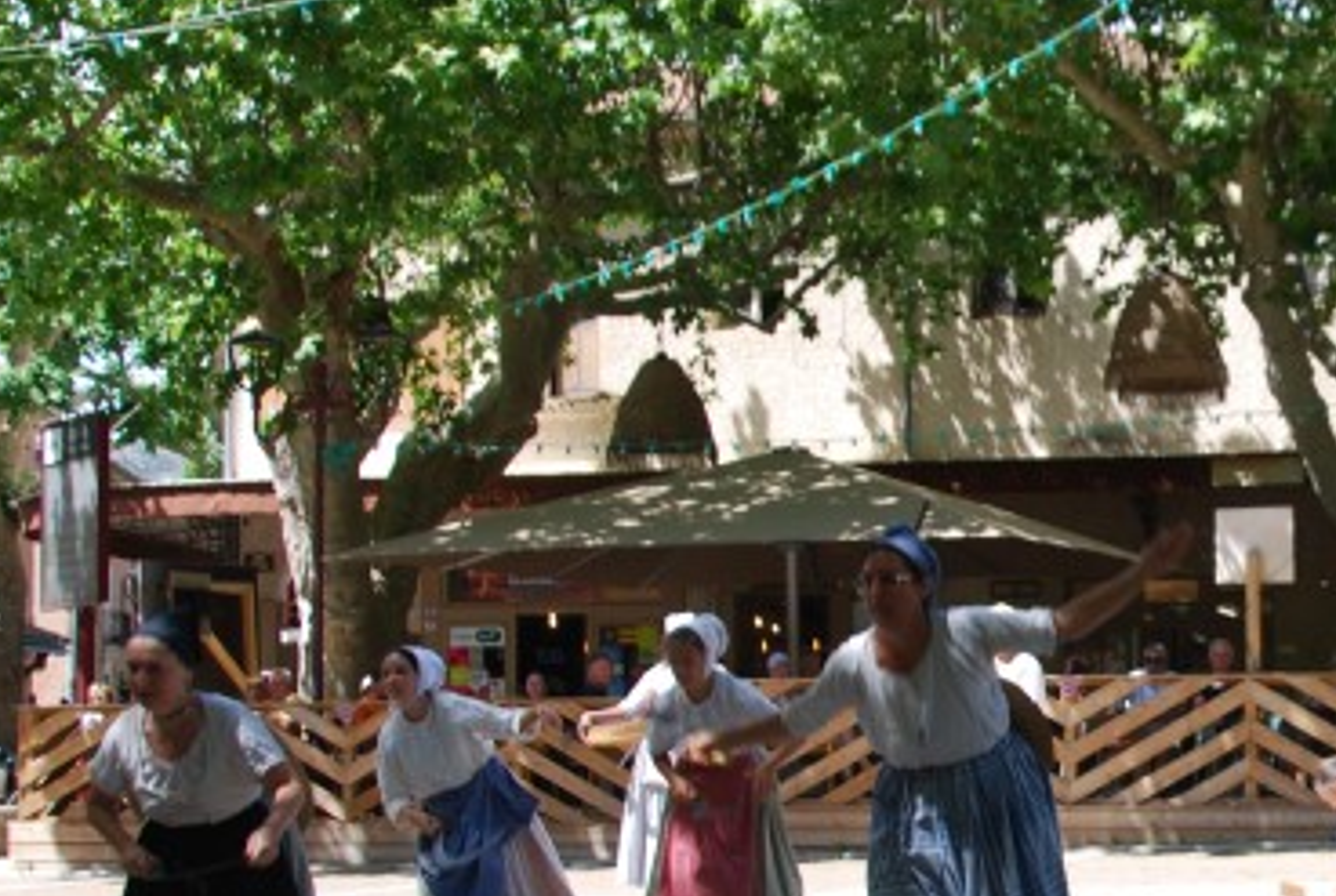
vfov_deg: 18.6
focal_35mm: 73
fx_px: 2715
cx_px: 1285
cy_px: 671
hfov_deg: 26.4
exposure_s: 1/160
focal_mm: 20
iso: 100
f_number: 6.3
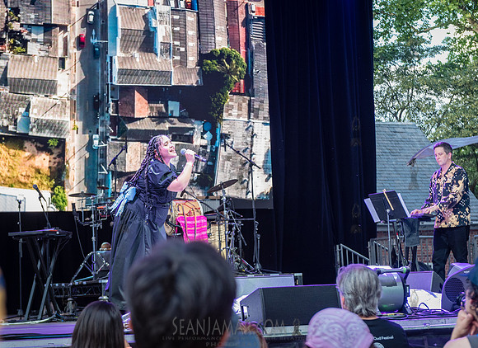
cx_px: 180
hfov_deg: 22.6
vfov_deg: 16.6
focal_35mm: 87
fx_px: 1194
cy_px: 161
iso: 1000
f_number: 4
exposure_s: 1/200
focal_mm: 70
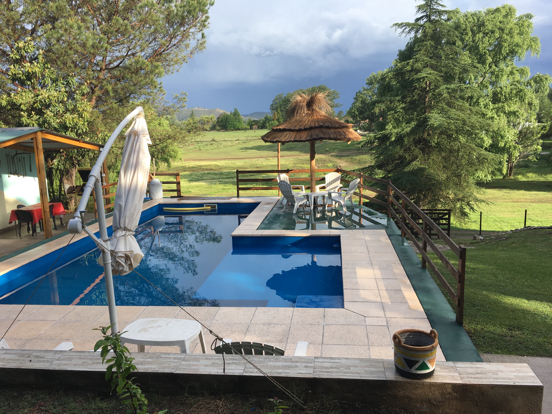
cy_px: 207
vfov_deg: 48.2
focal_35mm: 29
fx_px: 462
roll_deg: +1.4
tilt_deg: -10.4
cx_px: 276
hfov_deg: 61.7
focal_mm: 4.15
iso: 25
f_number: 2.2
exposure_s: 1/582
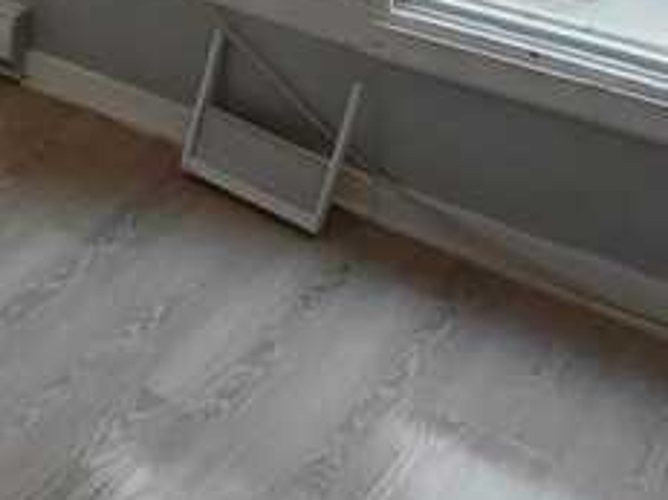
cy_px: -295
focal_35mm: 71
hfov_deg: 25.2
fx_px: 1369
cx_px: -95
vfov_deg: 18.0
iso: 50
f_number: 2.2
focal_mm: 1.64
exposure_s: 1/60
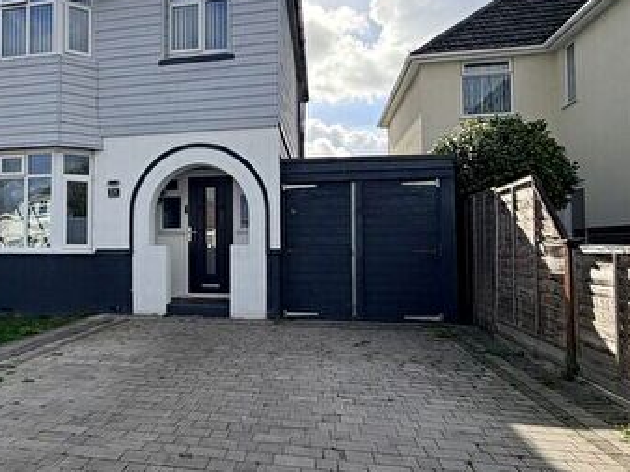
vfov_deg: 48.2
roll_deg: +0.6
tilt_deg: +2.2
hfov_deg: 59.5
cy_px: 227
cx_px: 185
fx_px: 527
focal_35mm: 29
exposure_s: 1/876
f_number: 2.2
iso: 32
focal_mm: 2.22
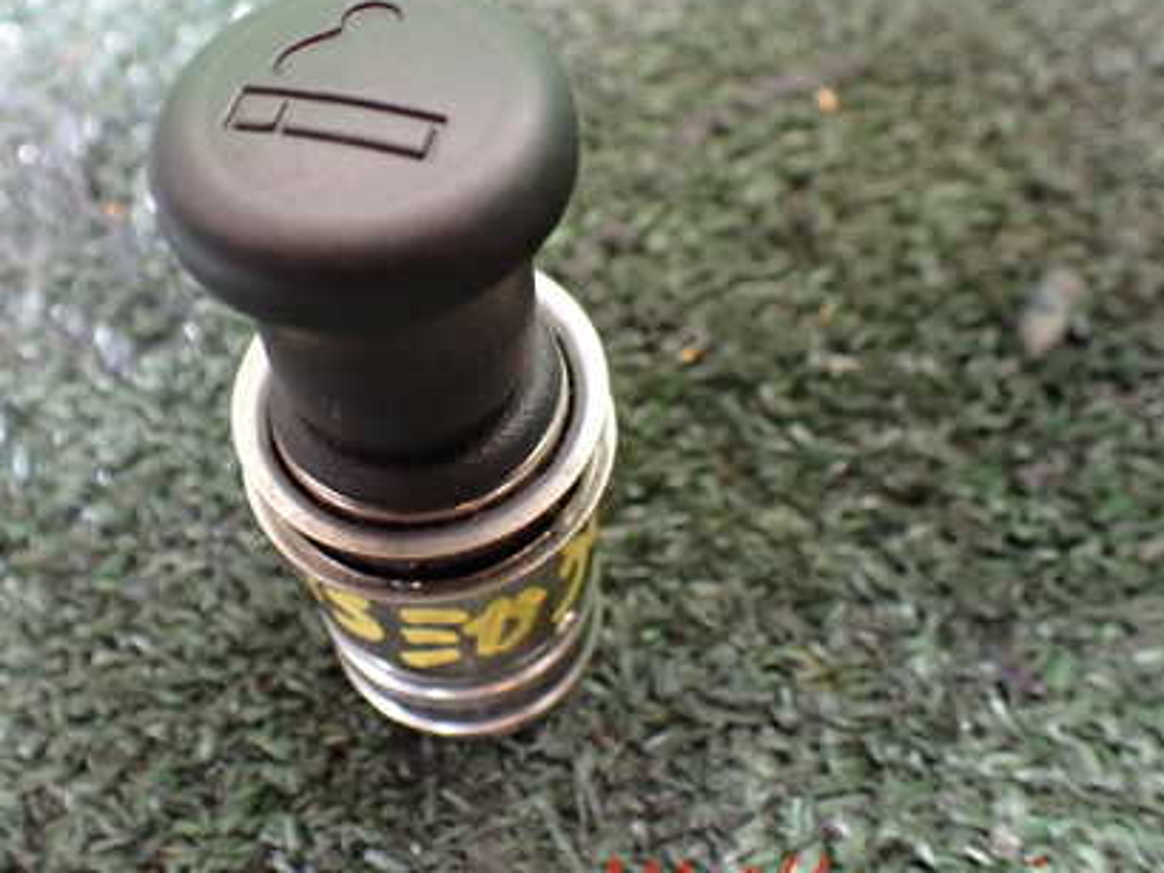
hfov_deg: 42.4
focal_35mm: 44
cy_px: 284
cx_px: 398
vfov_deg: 32.6
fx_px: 1480
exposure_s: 1/50
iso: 800
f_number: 2.3
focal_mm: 5.4
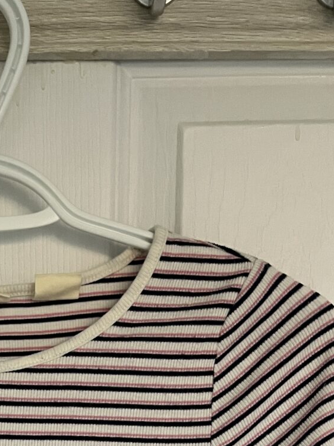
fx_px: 914
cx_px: -6
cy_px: 578
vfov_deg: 24.1
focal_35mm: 71
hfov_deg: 20.0
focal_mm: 5.1
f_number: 1.6
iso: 250
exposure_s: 1/60
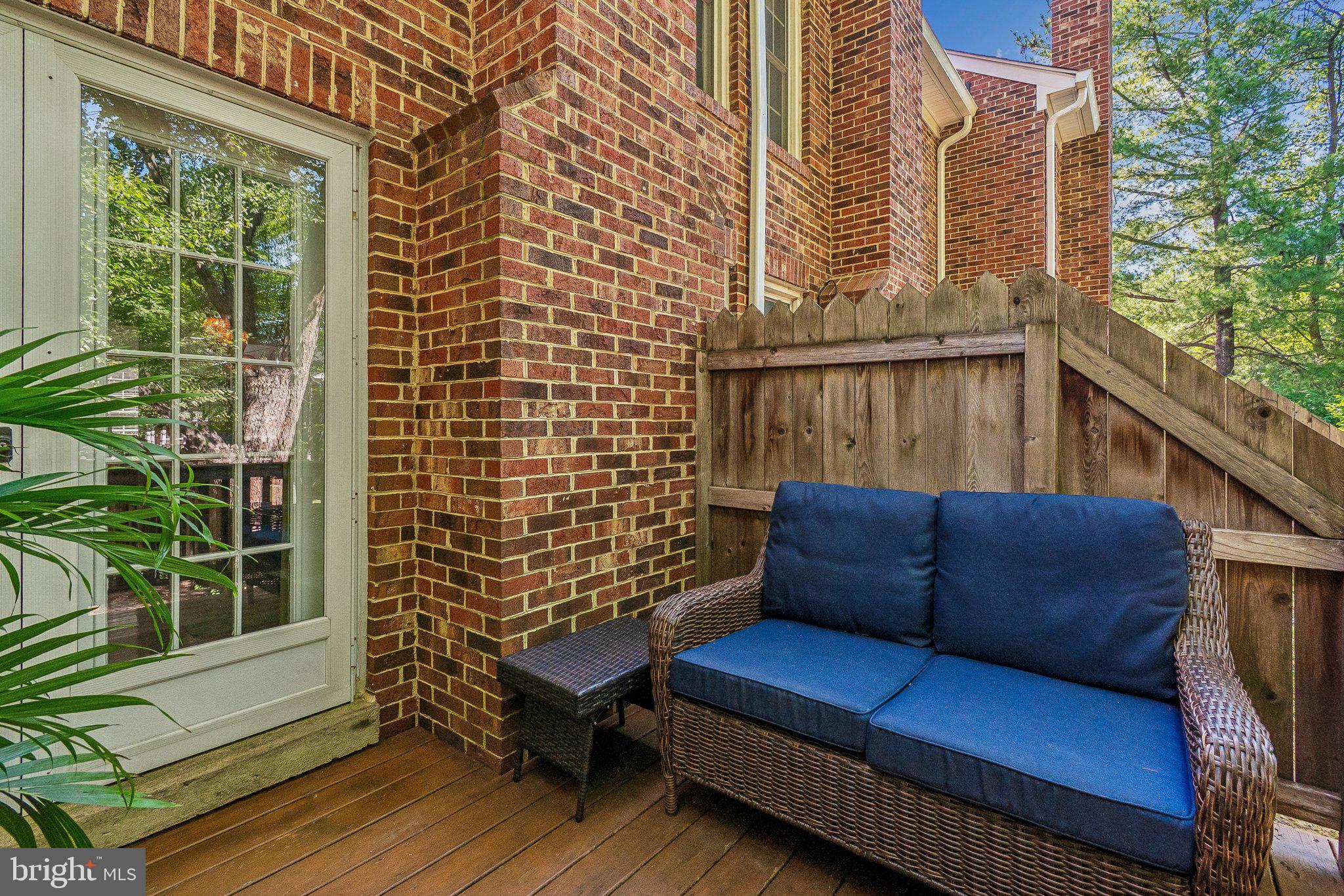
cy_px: 448
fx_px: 560
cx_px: 672
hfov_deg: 100.4
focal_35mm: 15
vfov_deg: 77.3
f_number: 8
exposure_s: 1/125
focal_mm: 10
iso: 400
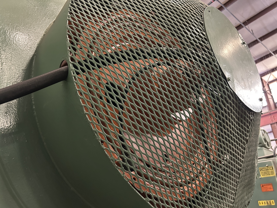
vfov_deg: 53.1
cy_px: 104
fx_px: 208
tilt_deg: +25.6
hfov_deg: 67.3
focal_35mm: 26
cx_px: 138
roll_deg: +1.9
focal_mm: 5.7
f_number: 1.5
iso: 640
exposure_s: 1/40
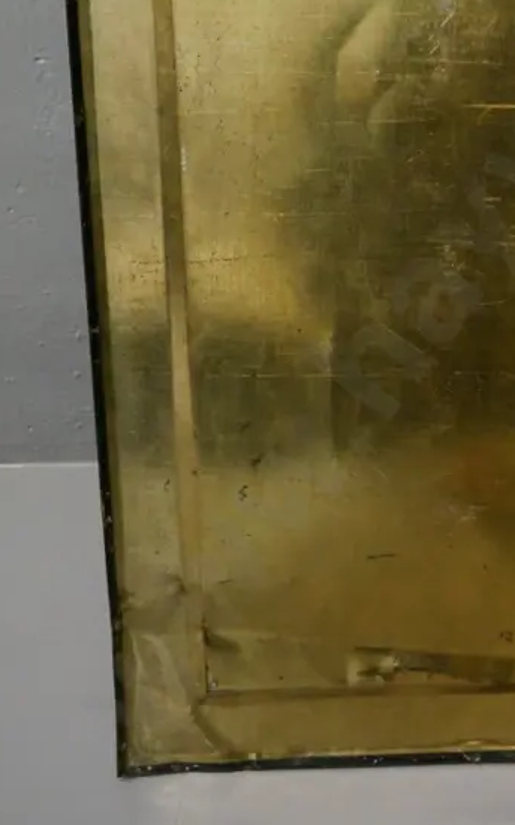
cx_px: 566
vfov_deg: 29.6
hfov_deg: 18.7
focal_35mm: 67
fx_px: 1506
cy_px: 118
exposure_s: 1/250
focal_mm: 17
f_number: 5
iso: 3200
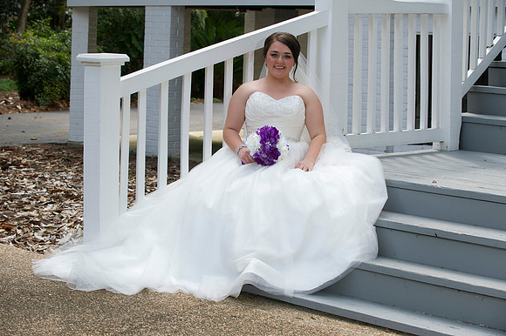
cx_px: 253
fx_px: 1152
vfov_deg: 16.6
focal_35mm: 82
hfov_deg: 24.8
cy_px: 168
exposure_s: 1/200
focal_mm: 82
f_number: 5
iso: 320
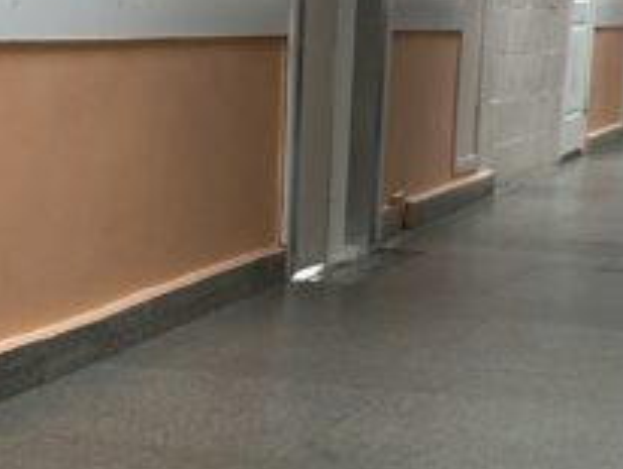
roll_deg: -3.5
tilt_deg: -12.6
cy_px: 542
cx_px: 360
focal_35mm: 129
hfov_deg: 15.3
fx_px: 2324
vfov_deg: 11.3
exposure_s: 1/50
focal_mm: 5.7
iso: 64
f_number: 1.5
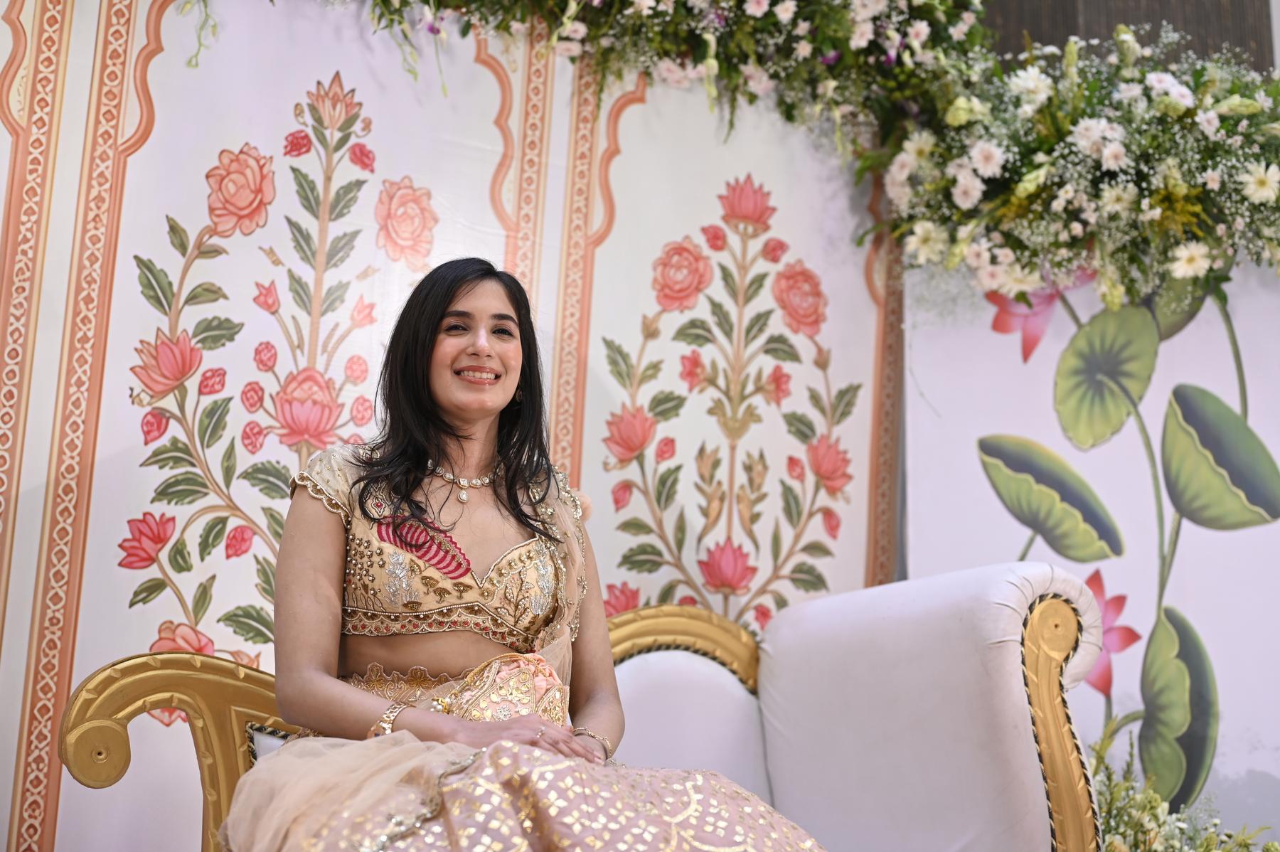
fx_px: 1777
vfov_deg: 27.0
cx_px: 640
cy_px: 426
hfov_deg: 39.6
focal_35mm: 50
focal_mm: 50
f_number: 2.5
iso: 800
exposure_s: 1/400
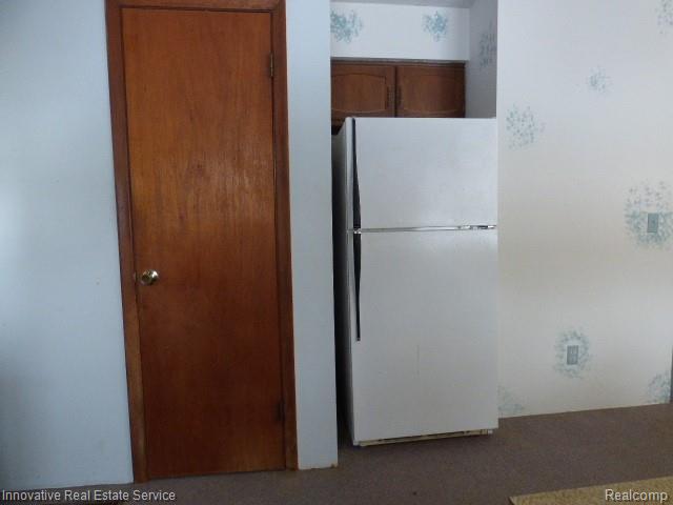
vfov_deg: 66.0
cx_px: 336
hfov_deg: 81.7
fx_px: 389
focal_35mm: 20
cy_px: 252
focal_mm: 3.58
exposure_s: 1/60
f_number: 2.8
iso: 400
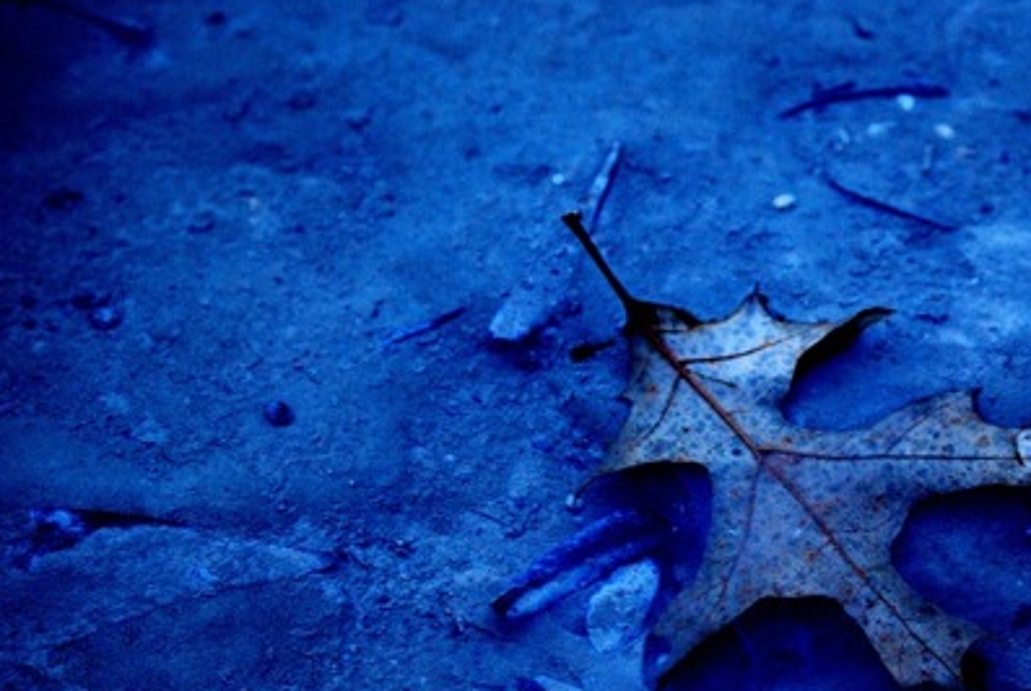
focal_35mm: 145
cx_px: 756
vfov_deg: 9.5
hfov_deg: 14.1
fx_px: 4159
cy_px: 525
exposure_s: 1/10
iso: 800
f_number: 4.5
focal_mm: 60
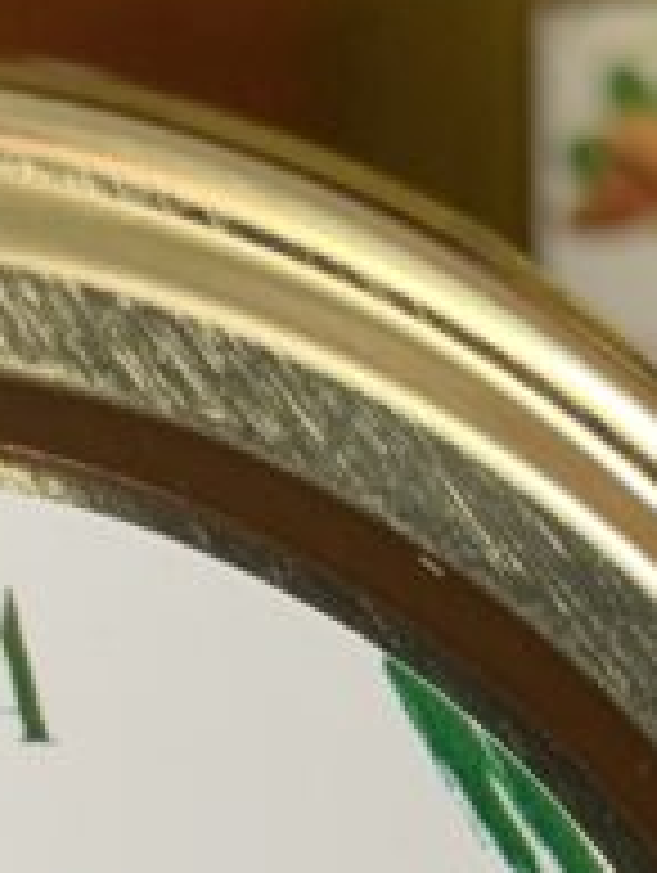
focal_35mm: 137
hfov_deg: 10.6
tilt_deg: -12.0
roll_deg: -0.6
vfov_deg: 13.8
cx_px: 842
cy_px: 1161
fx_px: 3459
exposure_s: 1/60
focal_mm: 4.25
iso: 125
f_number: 1.8
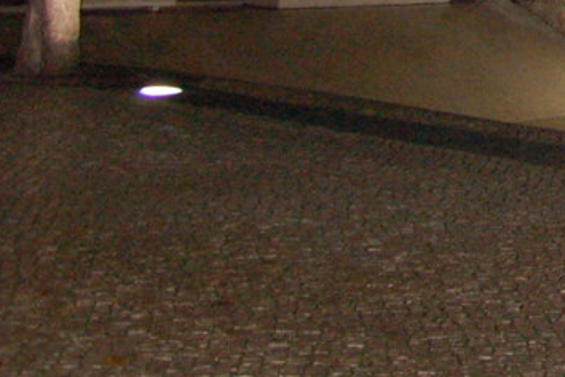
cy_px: -445
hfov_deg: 13.4
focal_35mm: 122
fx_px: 1915
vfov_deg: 10.1
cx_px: 1256
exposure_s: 1/60
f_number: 5
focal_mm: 18
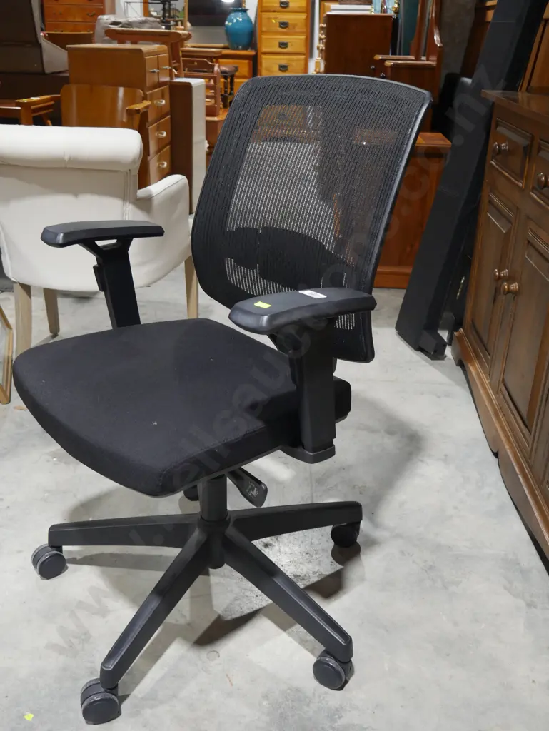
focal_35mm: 36
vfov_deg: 51.3
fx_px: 761
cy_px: 366
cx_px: 274
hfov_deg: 39.7
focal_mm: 18
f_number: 4
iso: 640
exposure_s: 1/60
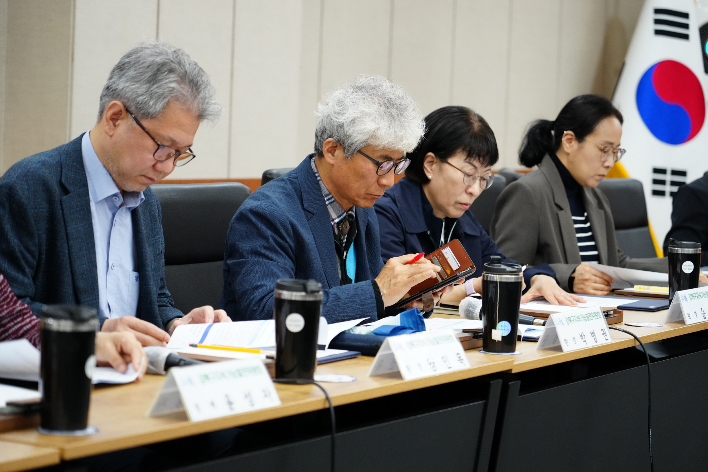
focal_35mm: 105
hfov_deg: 19.5
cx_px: 354
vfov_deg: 13.0
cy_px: 236
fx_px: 2065
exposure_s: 1/200
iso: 3200
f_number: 4
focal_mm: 105
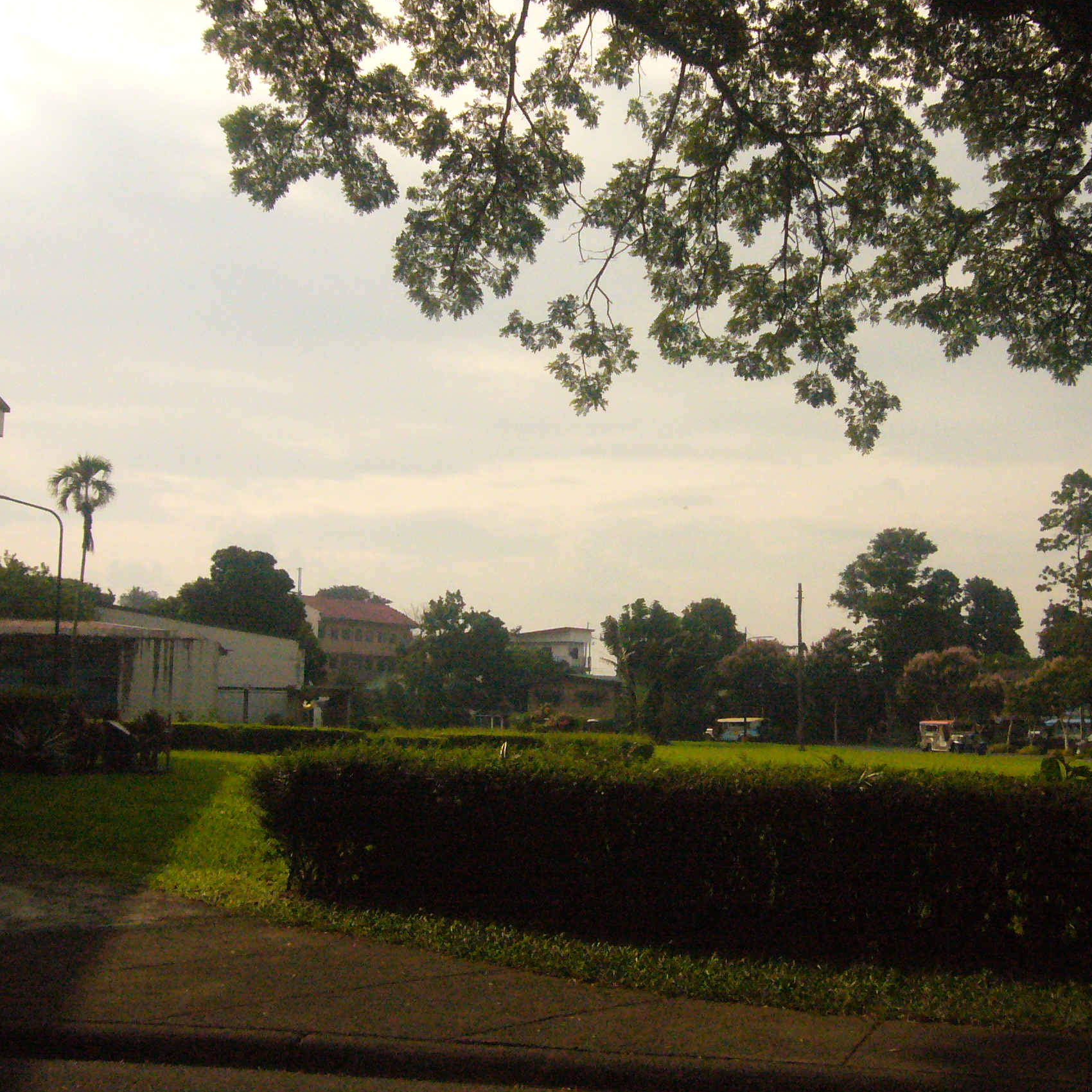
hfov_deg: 40.8
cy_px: 526
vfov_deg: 40.9
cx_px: 647
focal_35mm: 41
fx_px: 1463
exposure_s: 1/2000
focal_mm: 4.6
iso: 400
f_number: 5.6
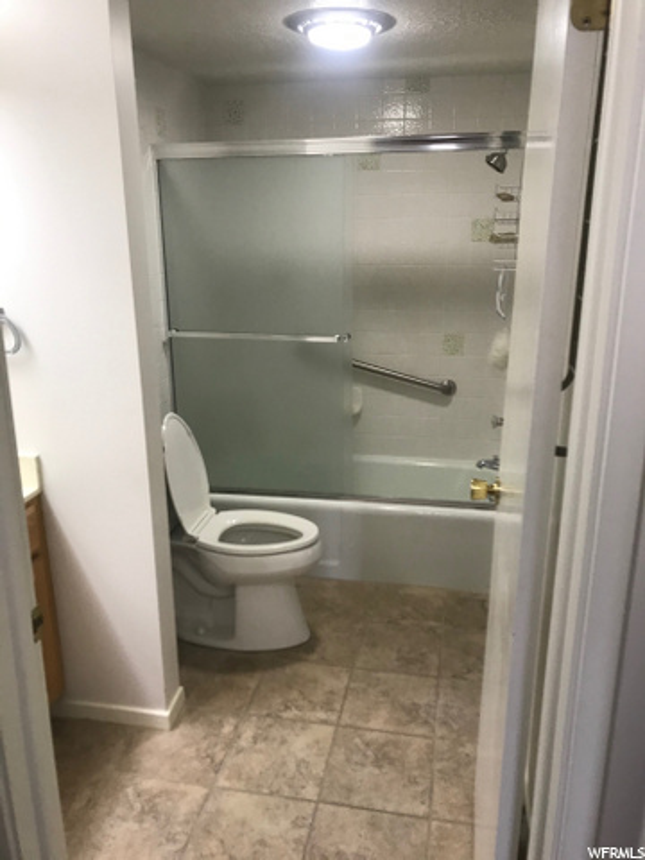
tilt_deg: -16.1
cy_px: 430
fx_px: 696
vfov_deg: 63.4
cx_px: 322
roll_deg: +1.1
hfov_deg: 49.7
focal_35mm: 28
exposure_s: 1/30
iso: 25
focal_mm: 3.99
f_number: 1.8
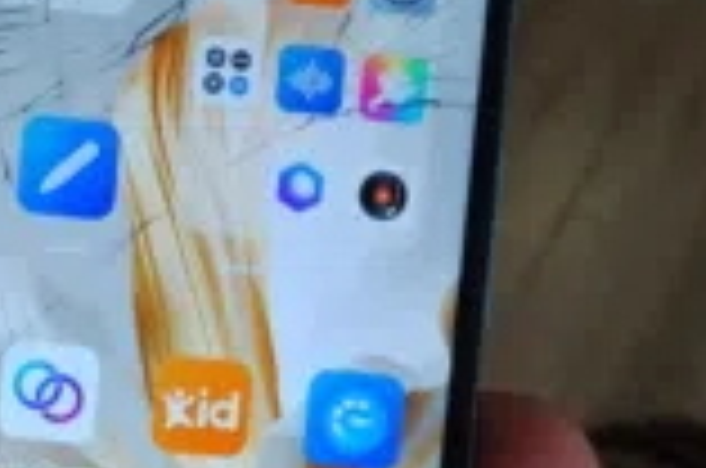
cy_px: 526
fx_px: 1507
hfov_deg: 25.9
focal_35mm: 77
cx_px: 144
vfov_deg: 17.0
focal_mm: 4.22
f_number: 1.8
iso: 160
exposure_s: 1/100
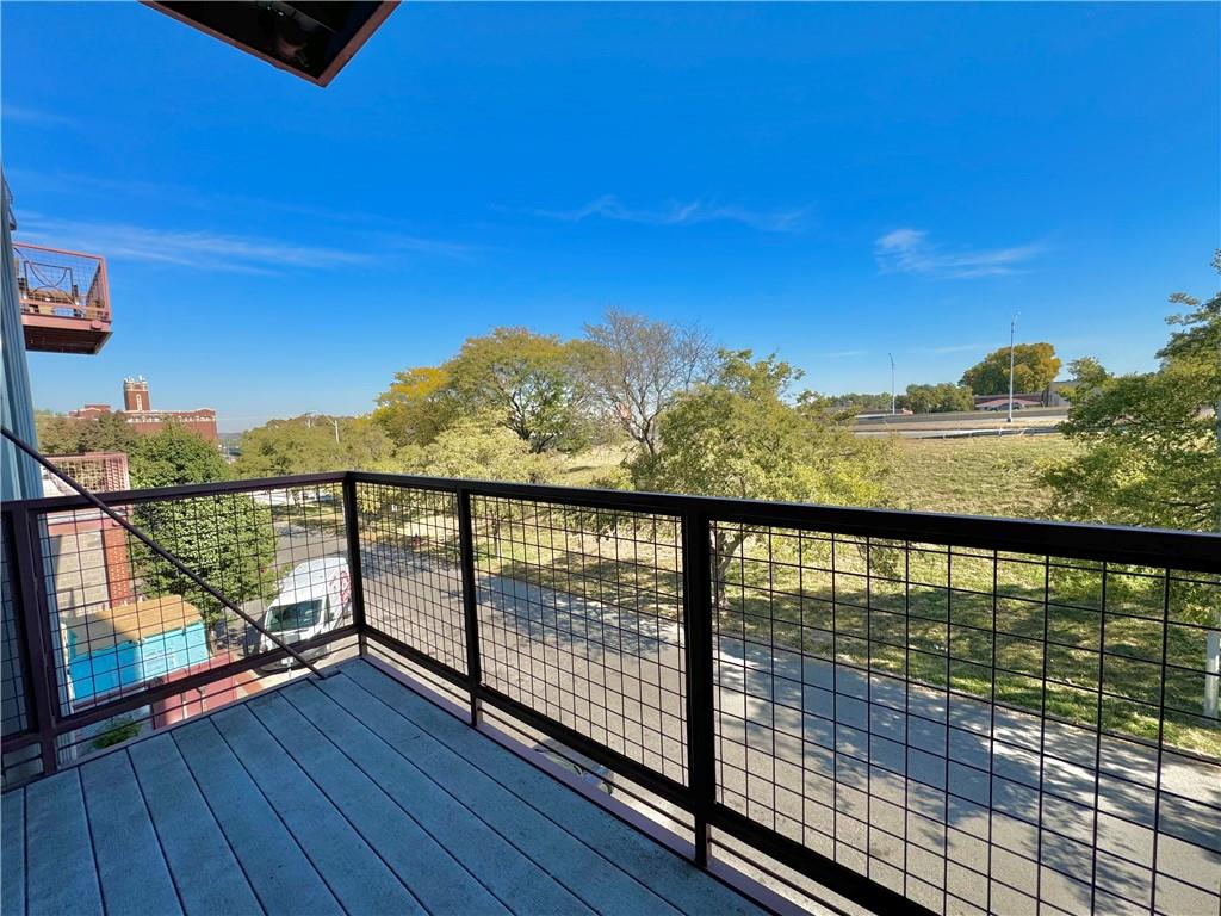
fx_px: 494
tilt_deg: -4.2
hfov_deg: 102.1
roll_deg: +1.9
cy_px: 458
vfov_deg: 85.7
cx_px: 610
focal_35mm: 14
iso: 40
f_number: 2.2
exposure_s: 1/1217
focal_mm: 2.22
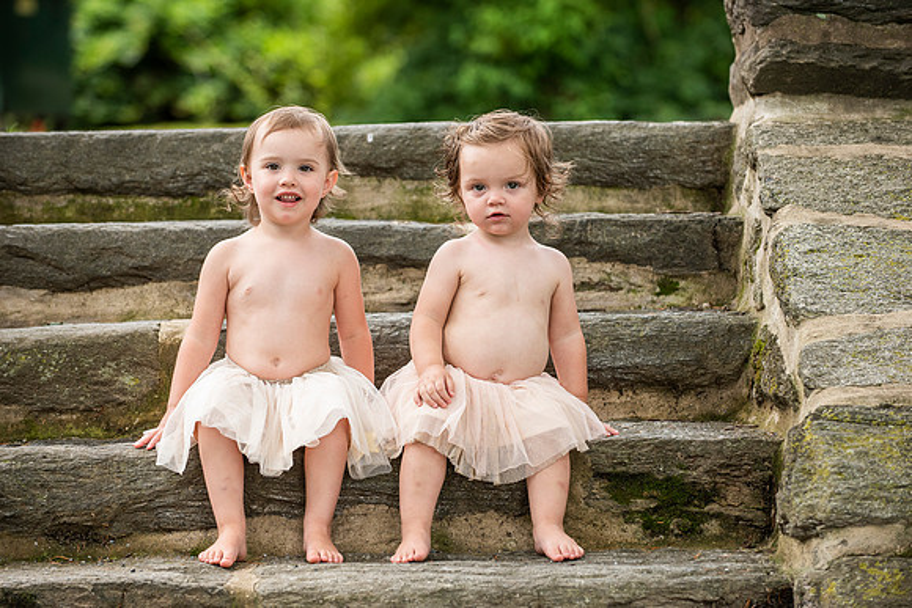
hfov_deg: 14.1
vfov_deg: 9.4
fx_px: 3694
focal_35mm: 146
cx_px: 469
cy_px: 302
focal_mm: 140
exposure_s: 1/800
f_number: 4
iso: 640
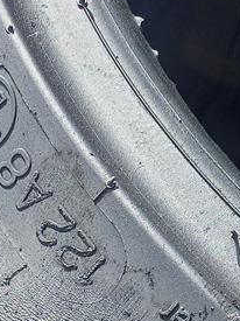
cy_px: 524
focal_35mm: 93
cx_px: 2
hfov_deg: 15.6
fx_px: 860
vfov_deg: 18.0
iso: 50
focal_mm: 4.65
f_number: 1.8
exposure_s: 1/342
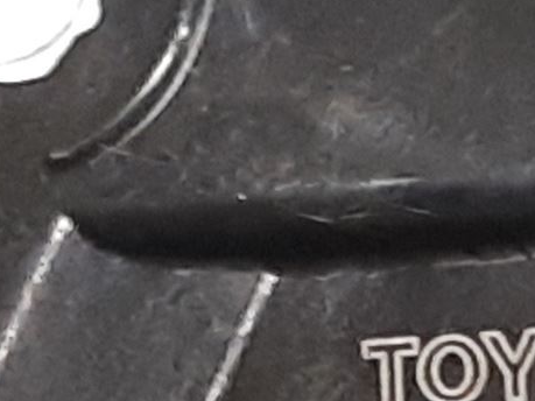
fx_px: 1792
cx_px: 639
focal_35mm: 116
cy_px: 495
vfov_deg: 12.4
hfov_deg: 16.3
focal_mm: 3.93
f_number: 1.7
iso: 250
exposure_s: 1/33
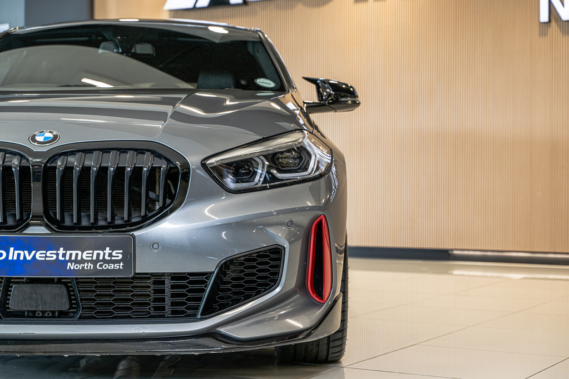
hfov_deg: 31.4
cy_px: 190
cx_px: 284
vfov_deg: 21.2
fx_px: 1011
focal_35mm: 64
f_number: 4
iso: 400
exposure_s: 1/125
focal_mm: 64
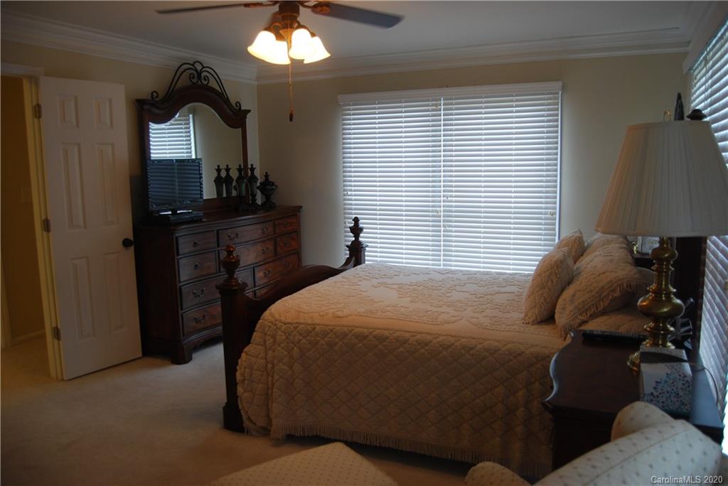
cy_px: 243
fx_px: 546
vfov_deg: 48.0
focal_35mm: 27
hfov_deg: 67.4
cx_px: 364
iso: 400
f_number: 3.5
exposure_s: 1/50
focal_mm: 18
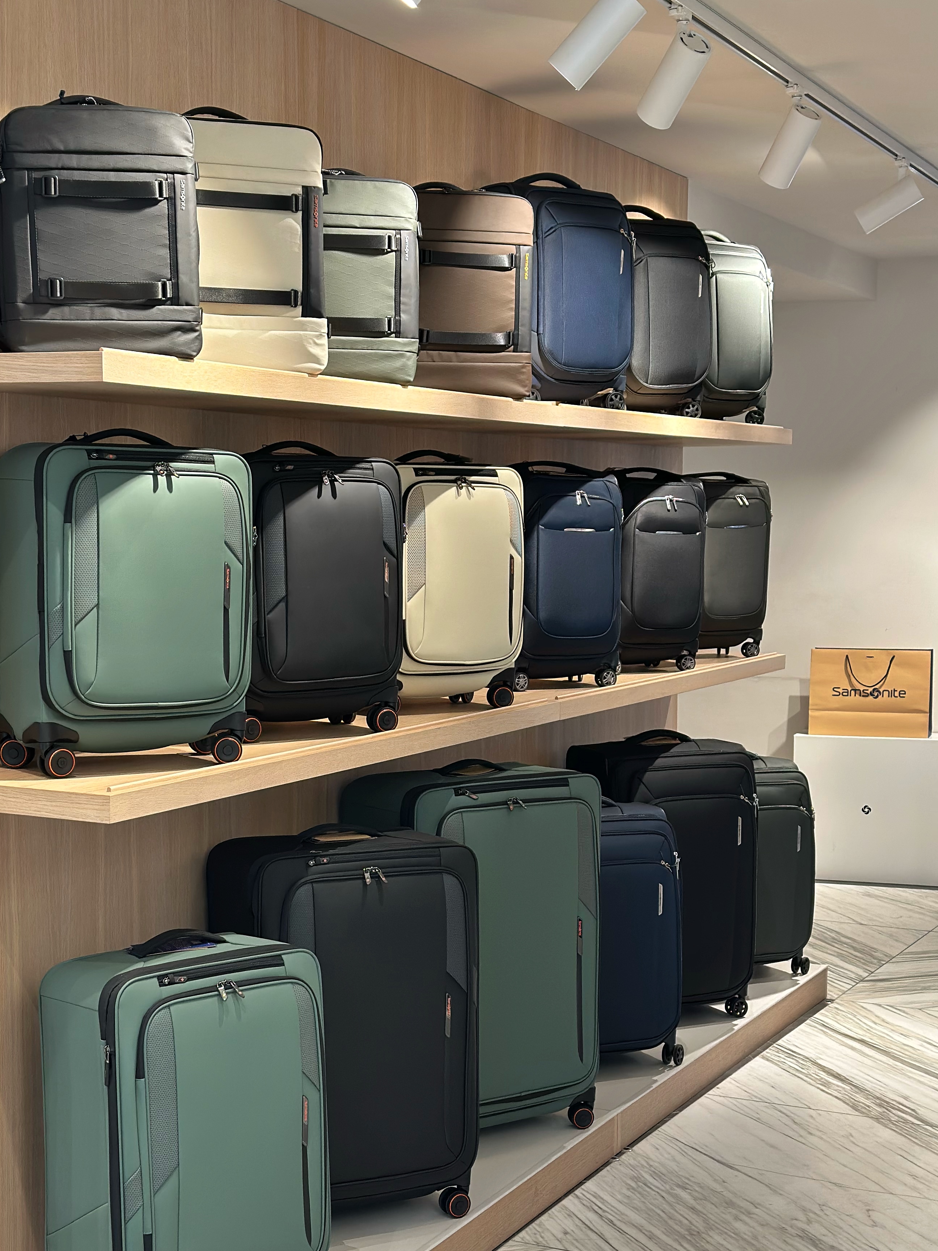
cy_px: 715
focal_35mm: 56
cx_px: 420
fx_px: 2023
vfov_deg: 34.3
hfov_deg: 26.1
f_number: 1.78
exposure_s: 1/100
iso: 100
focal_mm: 6.86
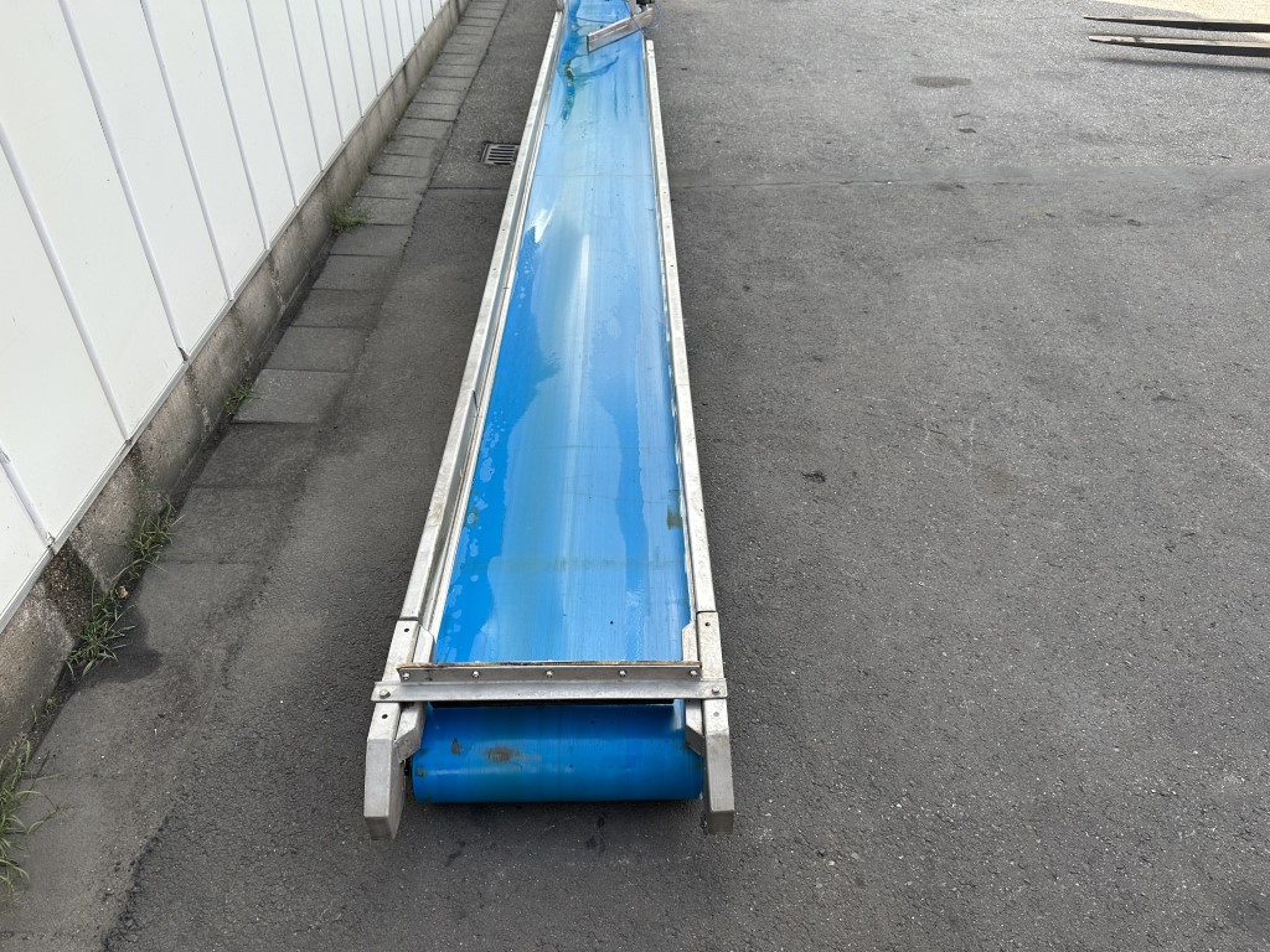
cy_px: 476
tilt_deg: -37.1
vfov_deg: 56.8
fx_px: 881
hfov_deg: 71.6
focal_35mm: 24
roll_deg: -1.6
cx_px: 635
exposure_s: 1/604
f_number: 1.78
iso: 80
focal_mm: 6.86
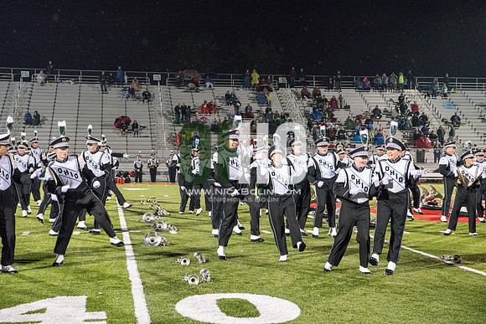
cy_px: 162
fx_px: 945
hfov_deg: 28.8
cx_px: 243
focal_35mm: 70
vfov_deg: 19.5
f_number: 5.6
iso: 5000
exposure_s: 1/320
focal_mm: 70
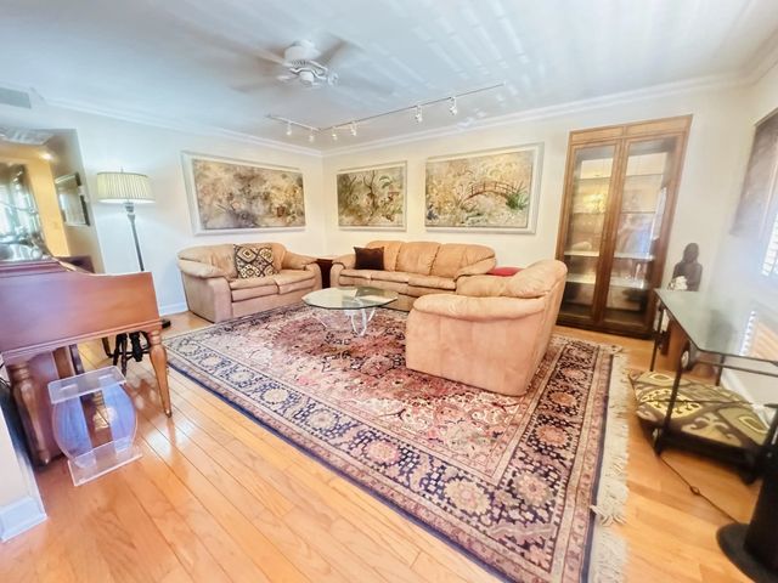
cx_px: 389
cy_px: 292
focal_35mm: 14
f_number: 2.2
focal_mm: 2.22
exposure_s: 1/40
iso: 1250
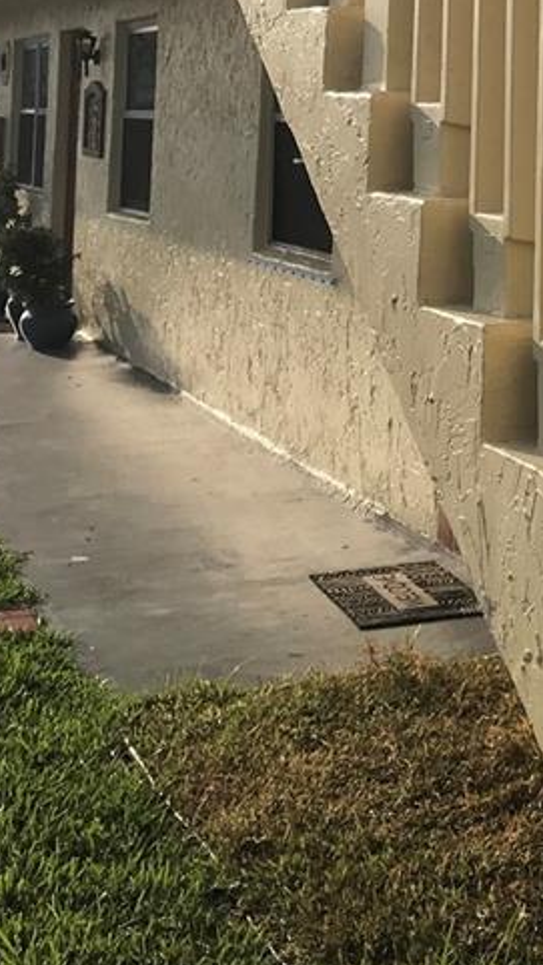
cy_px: -58
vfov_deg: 26.0
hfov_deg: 15.2
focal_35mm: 76
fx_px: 1946
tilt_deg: +2.8
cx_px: 681
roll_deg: -1.1
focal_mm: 3.99
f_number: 1.8
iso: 20
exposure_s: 1/2398
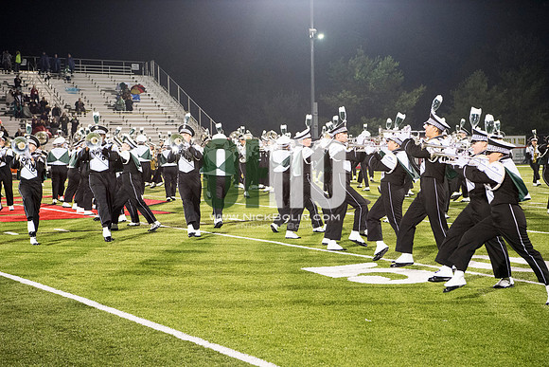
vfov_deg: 19.5
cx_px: 274
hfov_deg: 28.8
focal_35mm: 70
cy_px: 184
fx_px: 1068
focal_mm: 70
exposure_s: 1/200
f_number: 5.6
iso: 5000
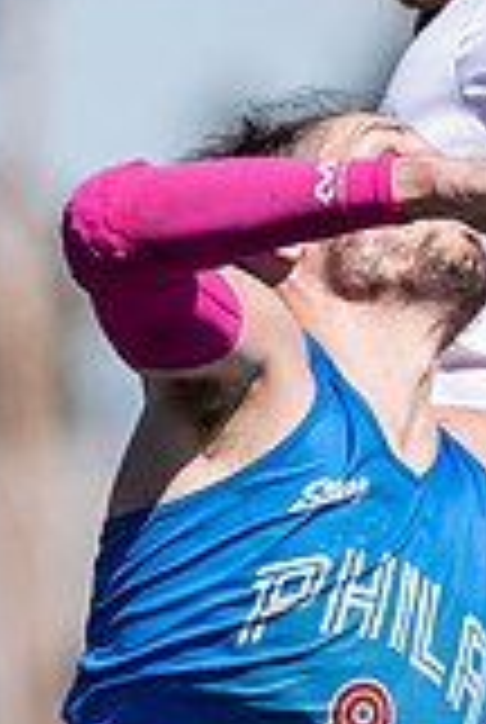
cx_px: 367
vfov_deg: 1.5
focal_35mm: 1388
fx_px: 27985
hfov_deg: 1.0
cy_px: 125
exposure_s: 1/2500
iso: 100
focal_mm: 200
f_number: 2.8
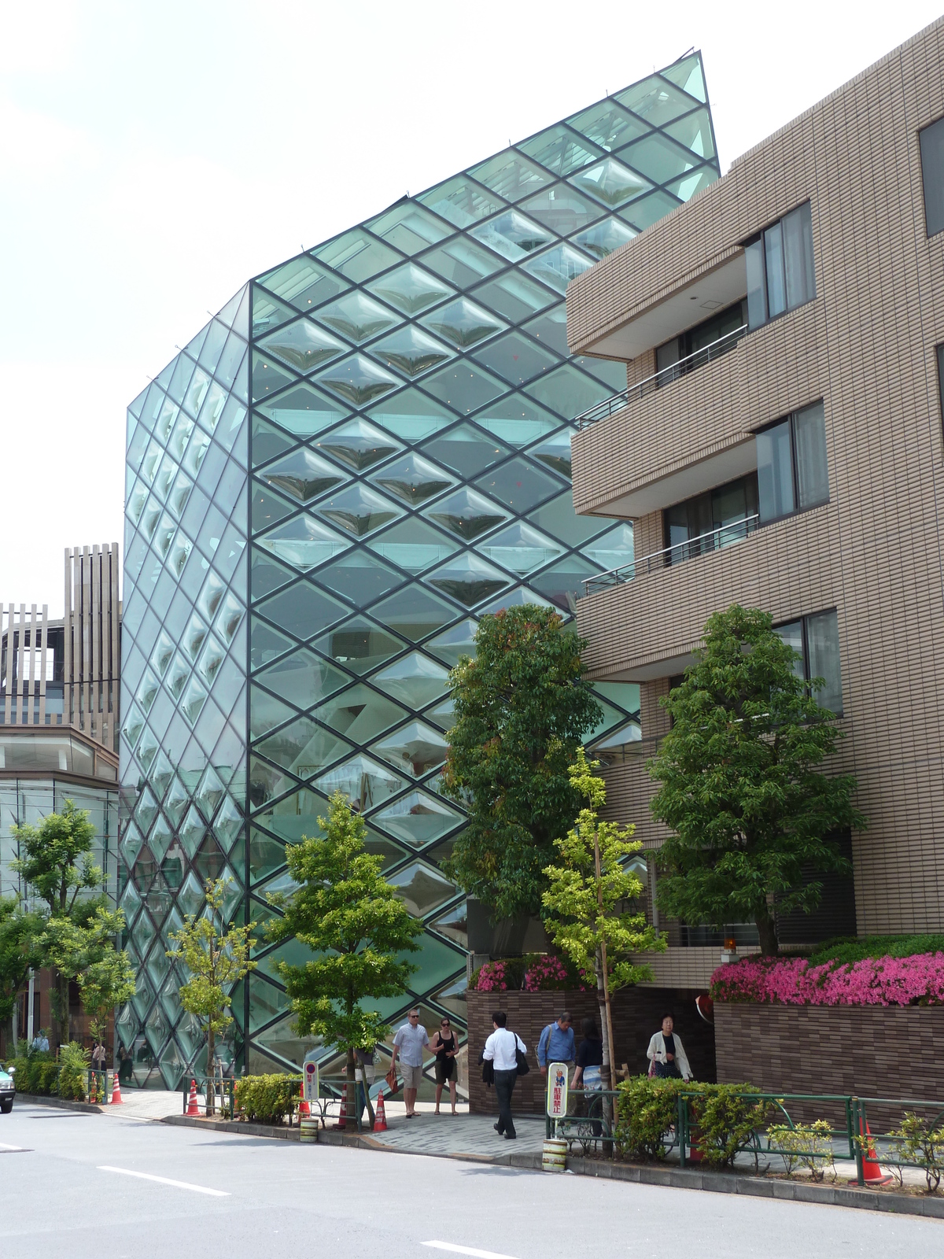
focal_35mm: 44
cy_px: 630
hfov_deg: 32.9
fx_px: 1600
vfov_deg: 42.9
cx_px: 472
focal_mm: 7.3
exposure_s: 1/250
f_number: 4
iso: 80
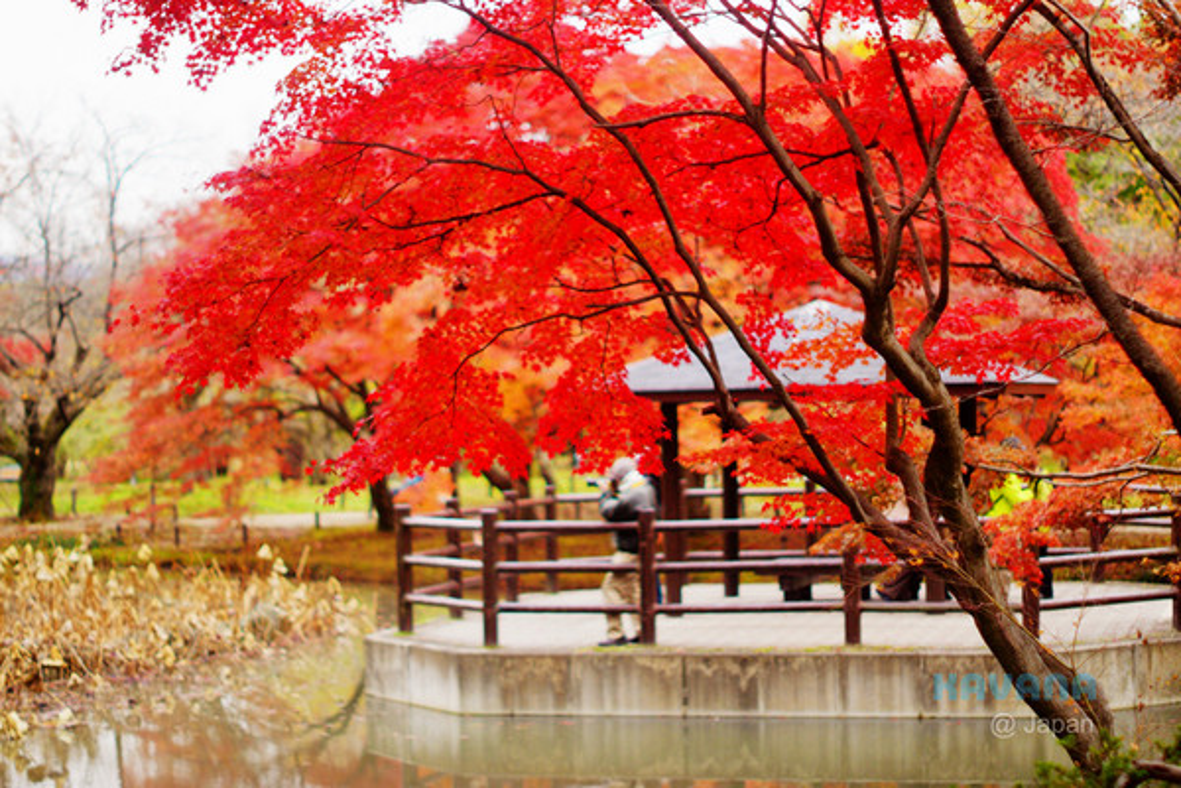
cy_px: 394
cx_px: 590
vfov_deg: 18.2
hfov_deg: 27.0
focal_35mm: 75
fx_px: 2460
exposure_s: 1/1000
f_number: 1.4
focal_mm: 50
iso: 100
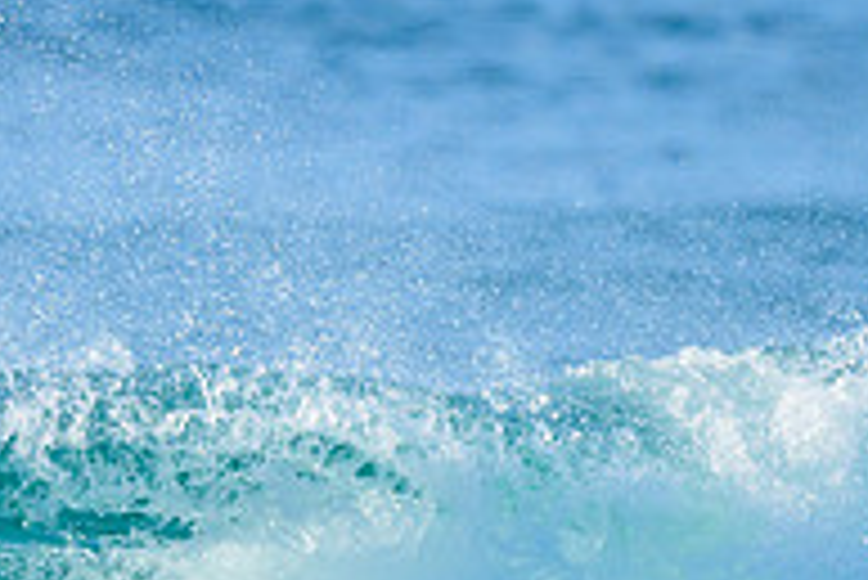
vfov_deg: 0.4
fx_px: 79720
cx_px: 135
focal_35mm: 3304
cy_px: 874
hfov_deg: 0.6
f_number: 6.3
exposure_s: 1/2000
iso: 320
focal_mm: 800
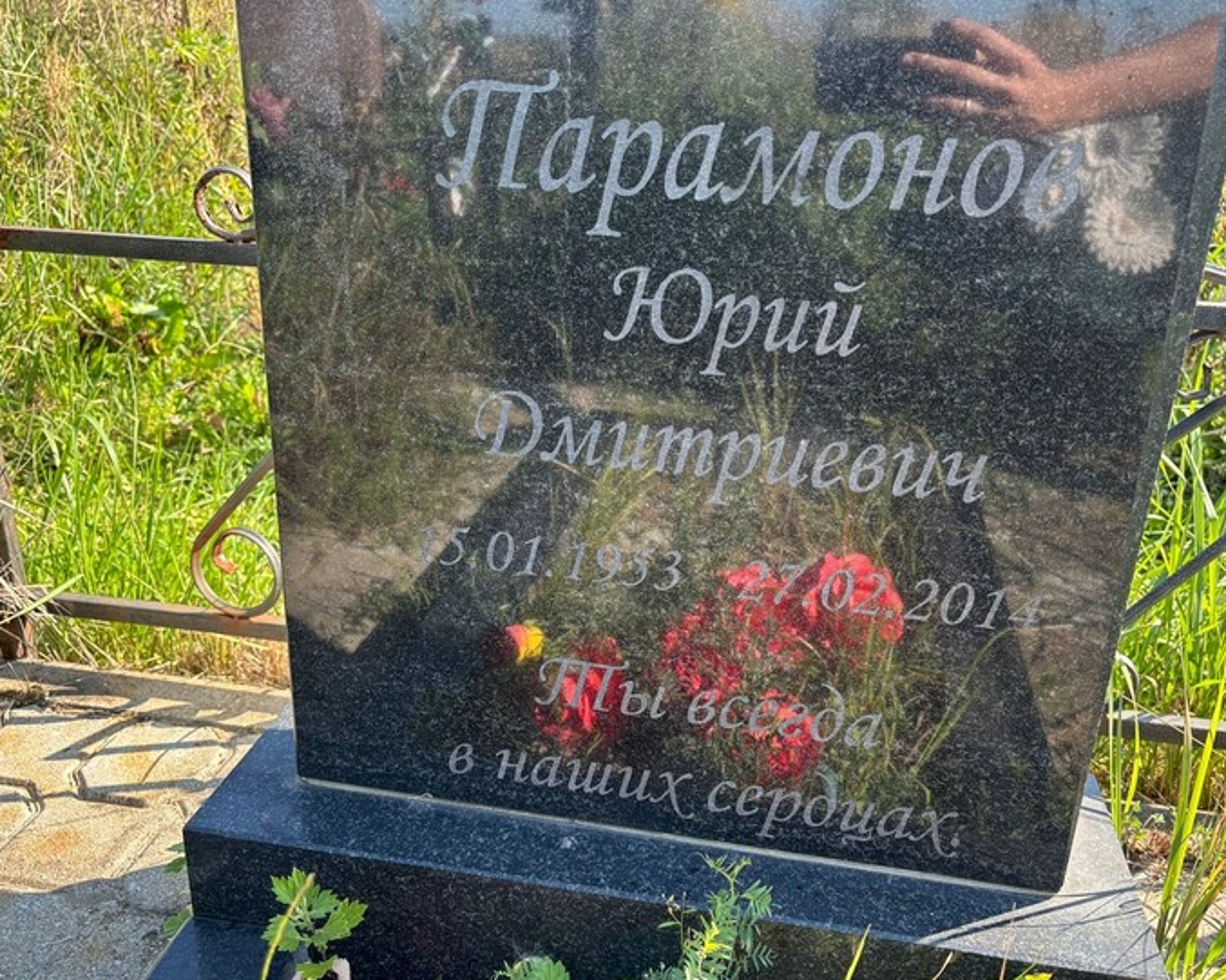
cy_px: 484
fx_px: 1088
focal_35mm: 30
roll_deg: -2.1
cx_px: 621
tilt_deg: -20.3
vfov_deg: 48.5
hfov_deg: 58.8
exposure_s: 1/406
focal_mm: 5.96
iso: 50
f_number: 1.6
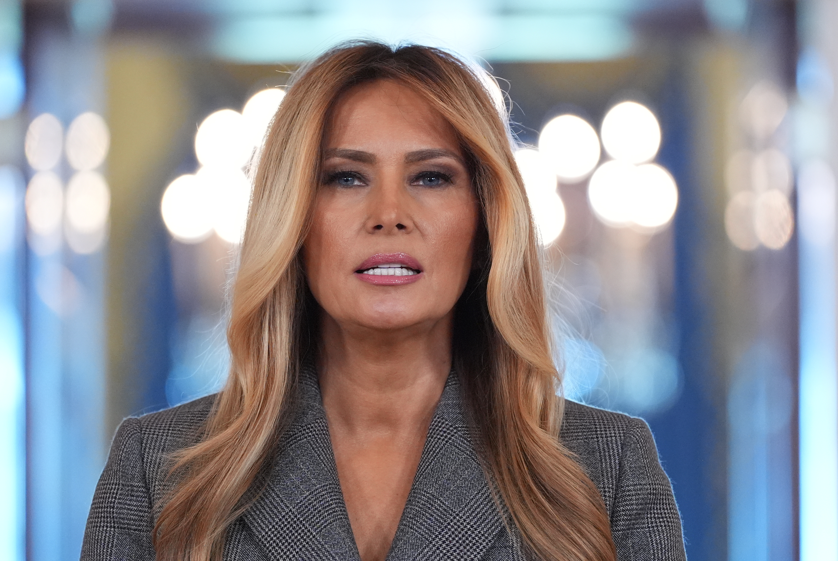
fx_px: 6989
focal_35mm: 300
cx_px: 419
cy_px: 280
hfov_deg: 6.9
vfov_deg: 4.6
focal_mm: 200
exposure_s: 1/640
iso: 4000
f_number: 3.2
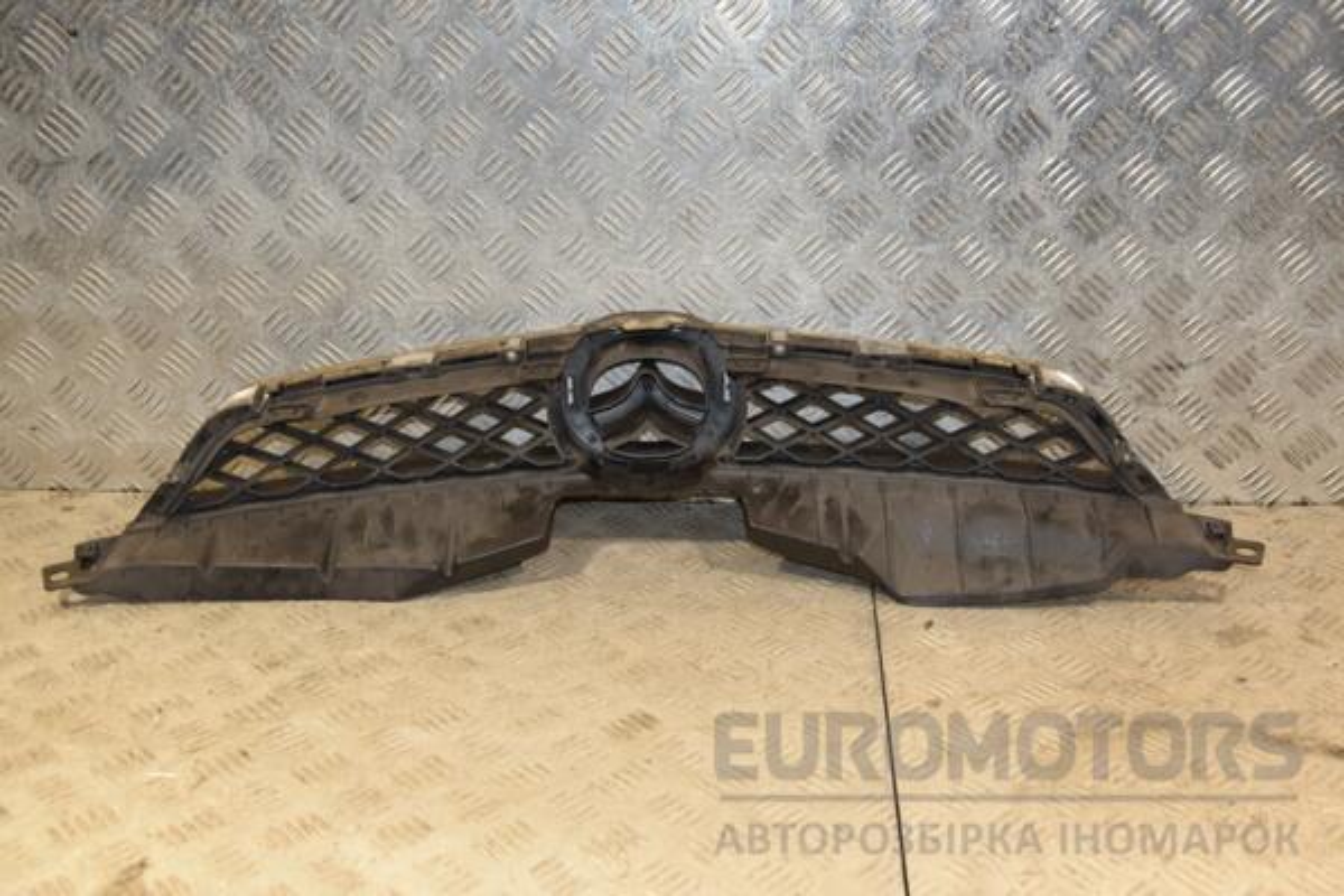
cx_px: 672
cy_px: 448
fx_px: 1568
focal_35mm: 42
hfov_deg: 46.4
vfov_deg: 31.9
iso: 800
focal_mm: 28
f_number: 5
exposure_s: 1/200
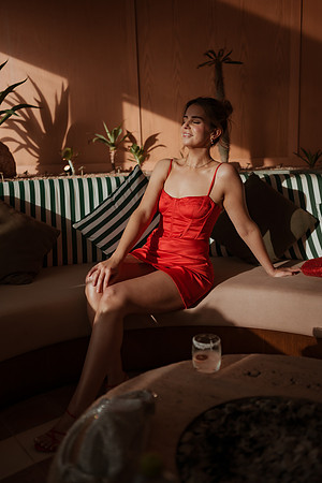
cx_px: 161
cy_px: 242
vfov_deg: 54.4
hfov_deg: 37.9
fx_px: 470
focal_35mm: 35
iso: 100
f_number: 1.8
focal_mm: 35
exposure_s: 1/4000
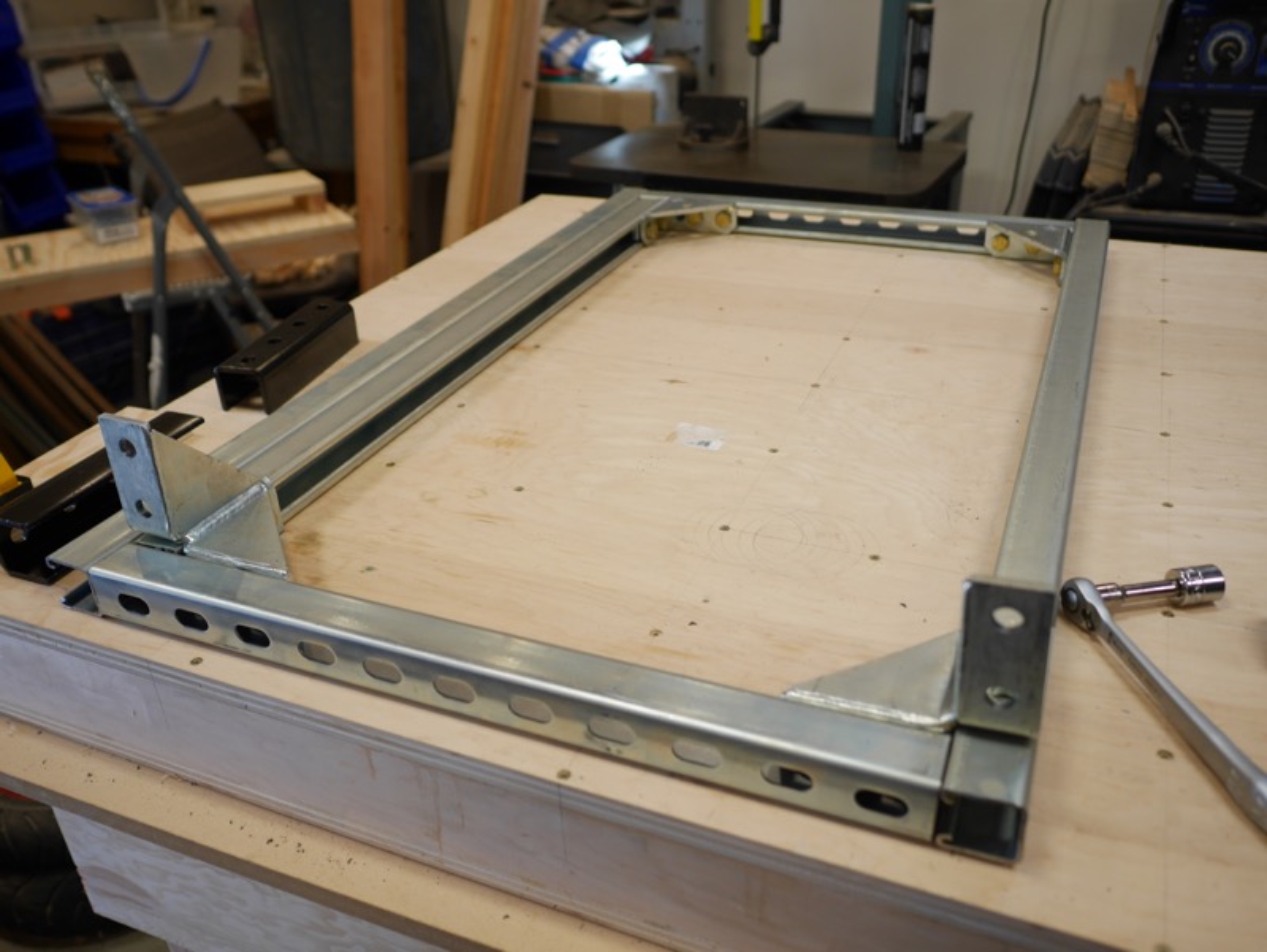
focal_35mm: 30
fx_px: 1099
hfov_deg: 59.9
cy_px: 476
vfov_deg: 46.8
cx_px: 634
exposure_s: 1/160
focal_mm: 15
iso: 200
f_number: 2
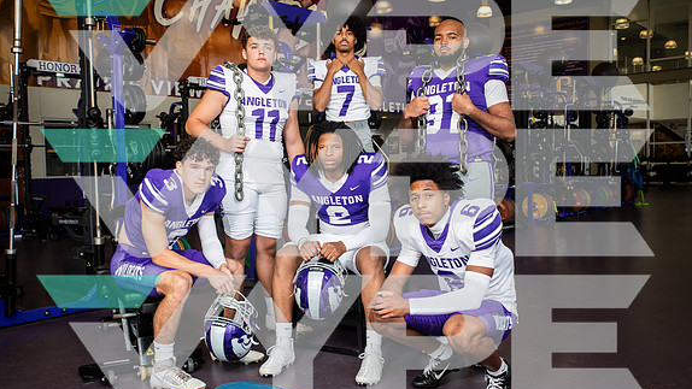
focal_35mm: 36
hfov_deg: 55.3
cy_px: 193
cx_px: 347
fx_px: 661
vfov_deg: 32.8
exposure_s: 1/250
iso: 800
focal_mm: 34
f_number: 7.1
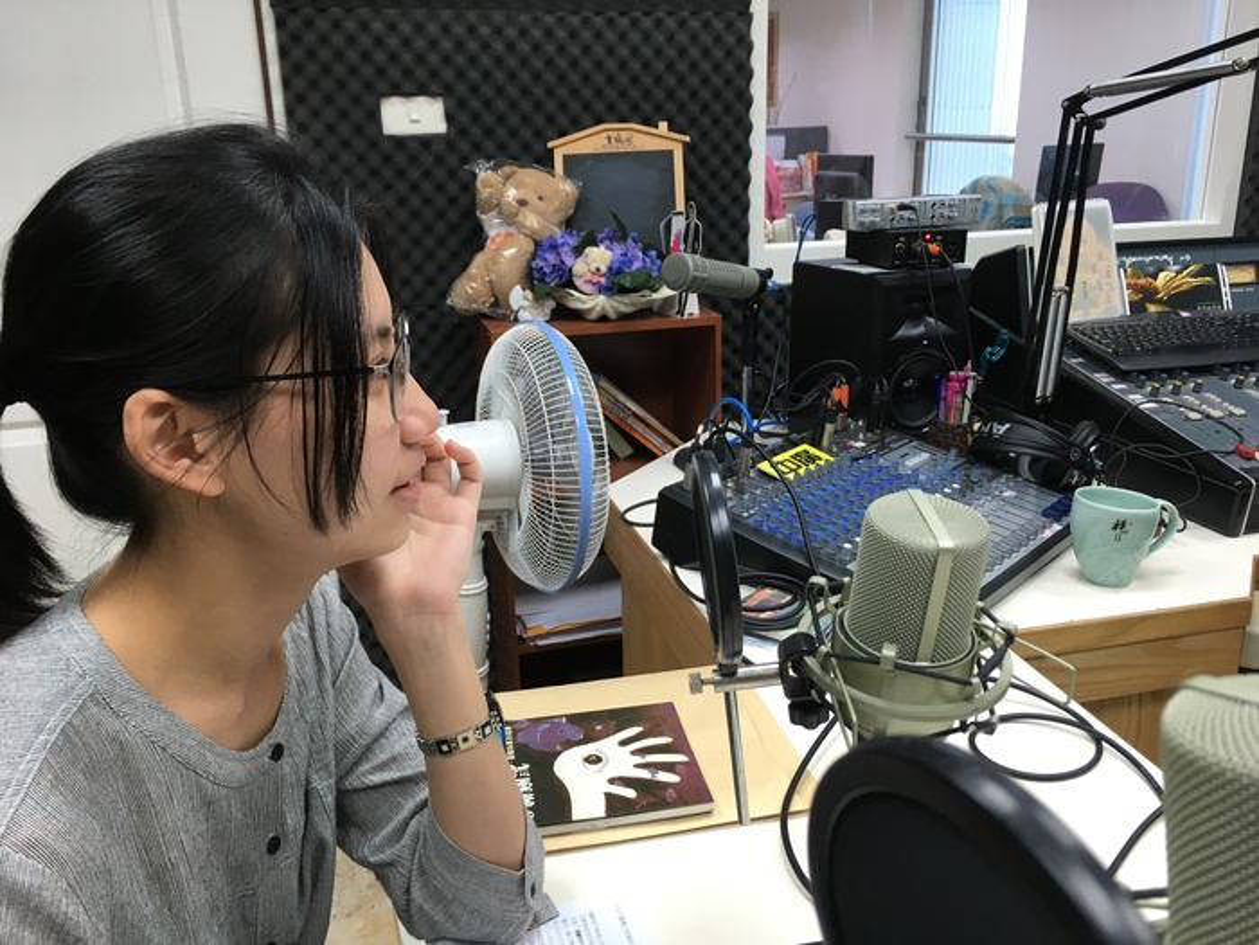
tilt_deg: -17.7
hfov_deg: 61.7
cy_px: 472
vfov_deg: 48.2
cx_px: 630
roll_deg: +3.0
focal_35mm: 29
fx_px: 1055
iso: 32
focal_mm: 4.15
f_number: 2.2
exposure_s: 1/30
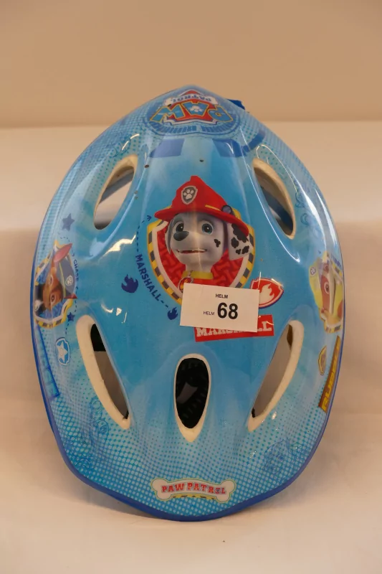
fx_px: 2452
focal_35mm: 154
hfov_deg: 8.9
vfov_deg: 13.3
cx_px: 191
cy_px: 287
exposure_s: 1/100
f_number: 3.9
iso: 640
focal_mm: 56.08
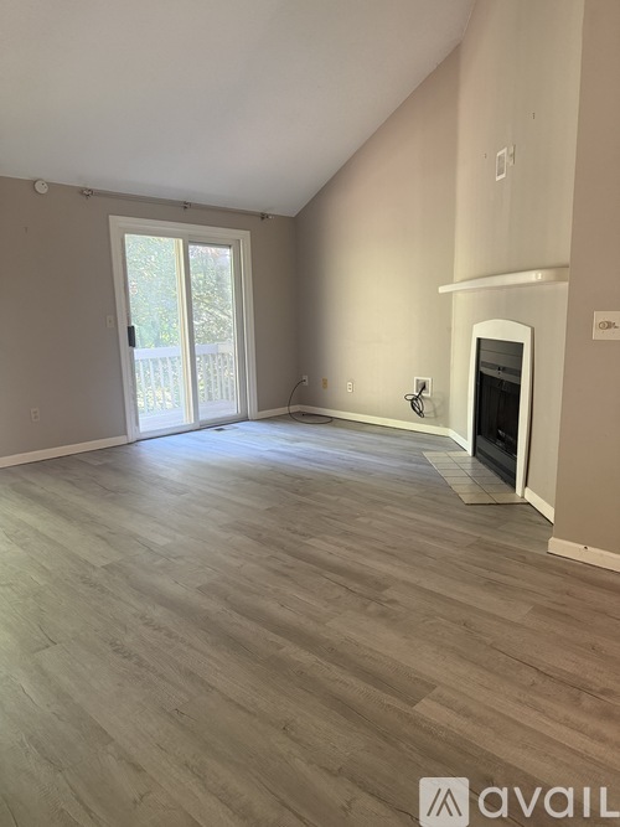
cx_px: 310
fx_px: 573
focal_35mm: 24
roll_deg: +0.6
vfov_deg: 71.6
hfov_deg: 56.8
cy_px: 414
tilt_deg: -10.8
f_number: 1.78
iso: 320
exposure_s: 1/60
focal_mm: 6.76
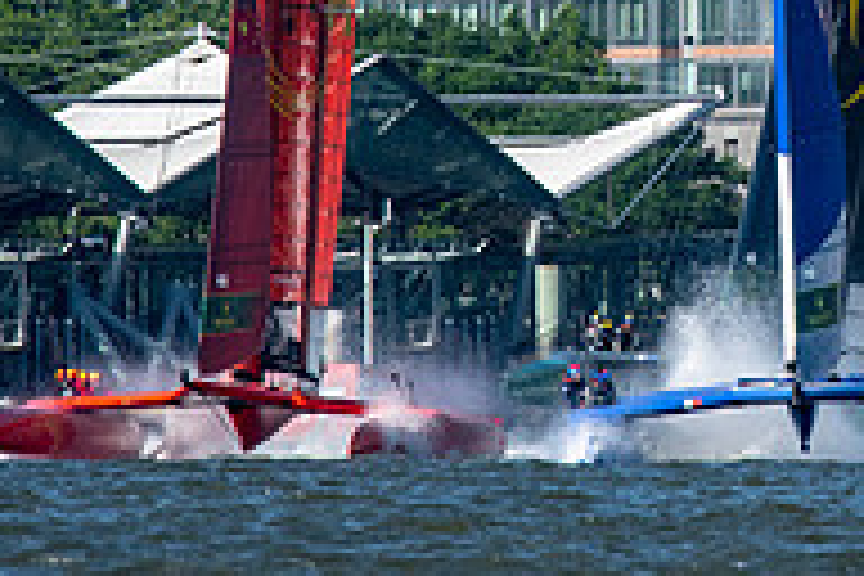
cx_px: 891
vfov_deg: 0.7
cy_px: -194
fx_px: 45620
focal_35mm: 1901
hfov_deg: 1.1
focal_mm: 420
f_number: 5.6
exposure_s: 1/1600
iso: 500
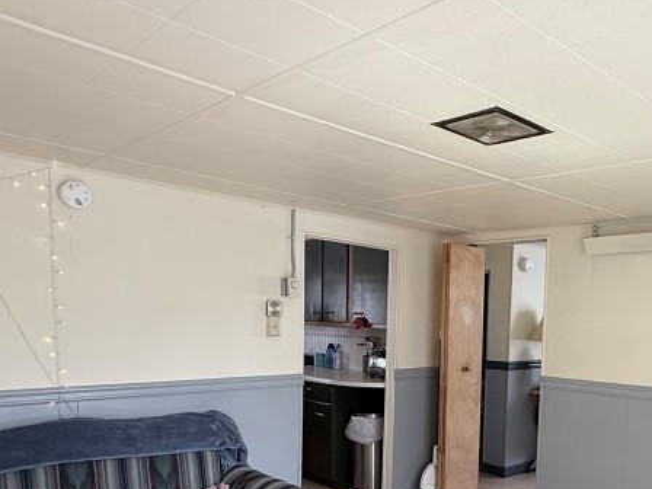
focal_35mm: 32
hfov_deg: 54.5
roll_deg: -1.4
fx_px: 603
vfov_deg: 42.8
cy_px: 367
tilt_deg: -5.1
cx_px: 477
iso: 200
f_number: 2.2
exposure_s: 1/99
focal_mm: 2.22
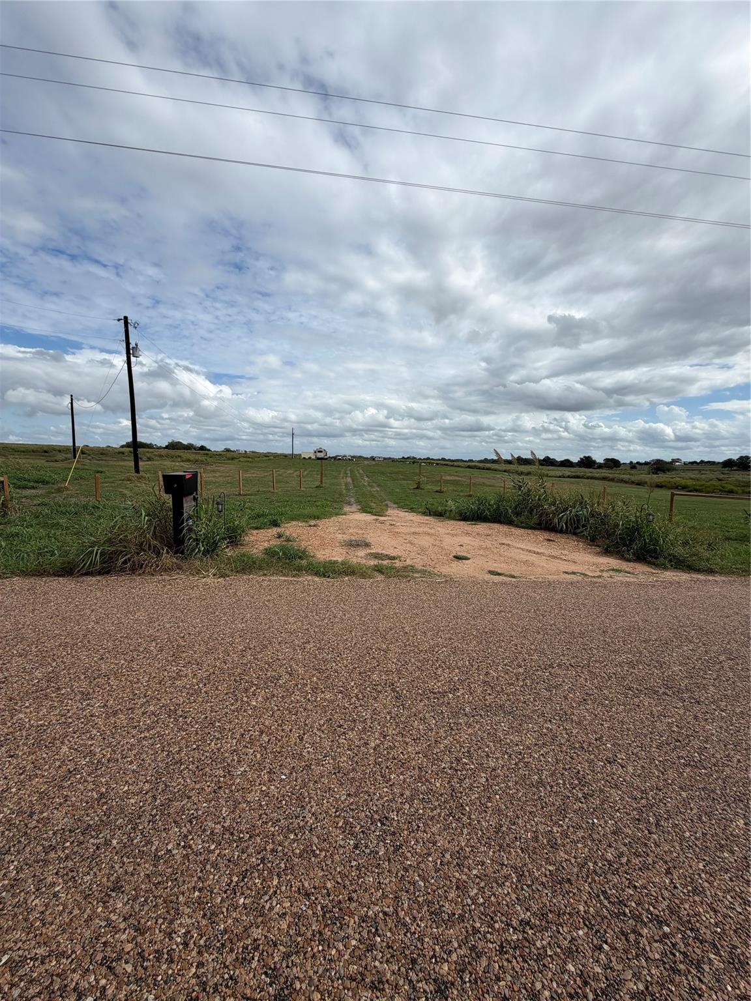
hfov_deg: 85.7
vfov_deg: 102.1
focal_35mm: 14
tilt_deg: -5.6
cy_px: 500
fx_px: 405
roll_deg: -1.6
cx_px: 376
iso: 20
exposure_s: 1/1795
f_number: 2.2
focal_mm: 2.22
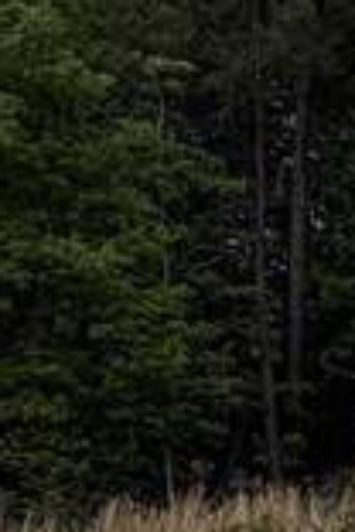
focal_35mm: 222
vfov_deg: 9.1
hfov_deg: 4.6
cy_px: 679
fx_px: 3283
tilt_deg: +9.8
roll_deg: -0.2
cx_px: 2072
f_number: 1.6
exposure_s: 1/2451
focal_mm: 5.96
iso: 50
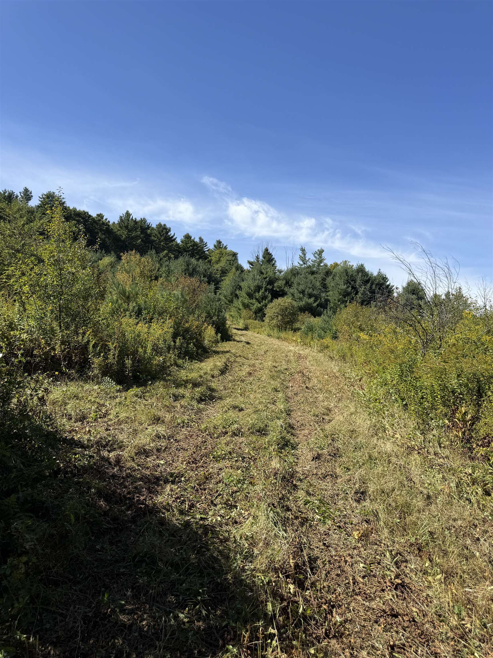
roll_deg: -2.3
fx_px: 456
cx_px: 246
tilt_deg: +4.5
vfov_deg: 71.6
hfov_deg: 56.8
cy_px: 329
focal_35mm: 24
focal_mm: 6.76
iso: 80
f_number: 1.78
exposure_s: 1/3584
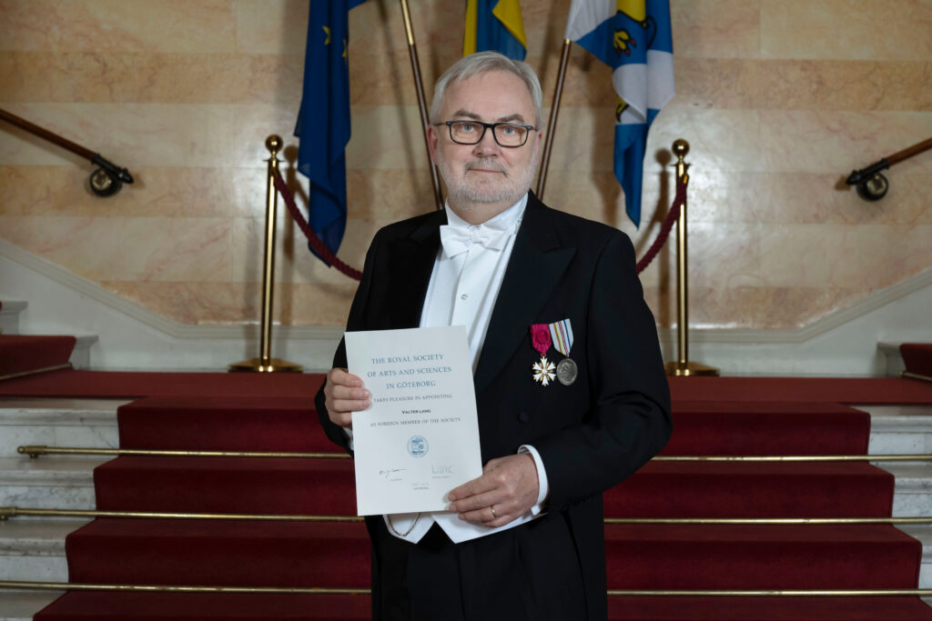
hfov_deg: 30.8
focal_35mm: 65
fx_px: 1689
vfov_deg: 20.8
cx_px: 501
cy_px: 227
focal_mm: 50
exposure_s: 1/125
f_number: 5.6
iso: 640
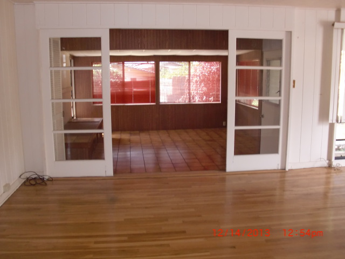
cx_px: 172
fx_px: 359
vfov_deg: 39.7
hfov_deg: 51.4
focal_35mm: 36
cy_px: 130
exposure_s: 1/60
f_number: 2.8
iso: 250
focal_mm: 6.3
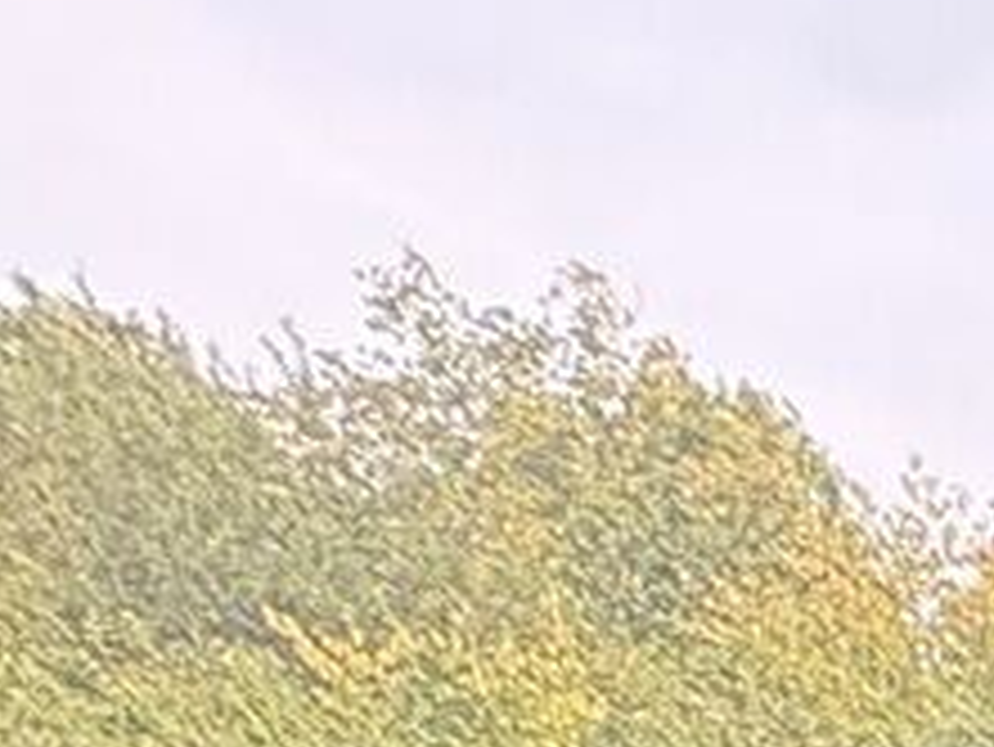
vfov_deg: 8.7
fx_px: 3103
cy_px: 2736
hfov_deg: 11.5
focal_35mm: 108
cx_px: 2894
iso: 64
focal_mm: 2.22
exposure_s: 1/126
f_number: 2.2
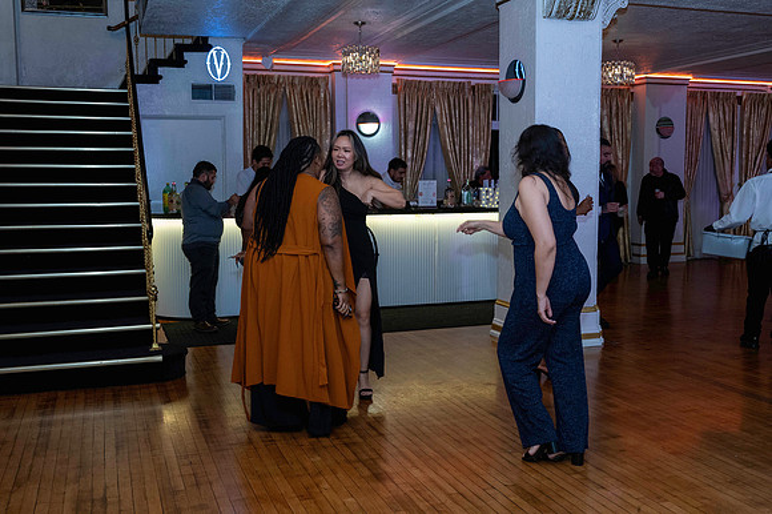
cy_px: 257
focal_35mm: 36
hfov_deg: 53.2
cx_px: 386
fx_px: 772
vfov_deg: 36.8
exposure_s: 1/160
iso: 1250
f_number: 3.5
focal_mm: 24
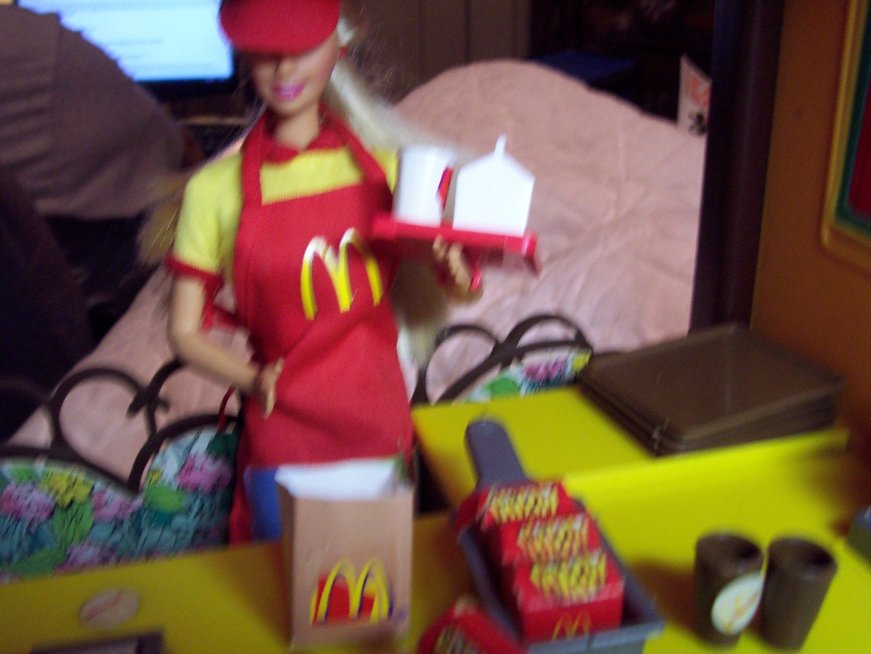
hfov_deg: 50.1
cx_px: 436
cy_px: 327
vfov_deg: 38.7
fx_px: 931
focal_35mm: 37
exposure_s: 1/30
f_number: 2.8
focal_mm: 5.6
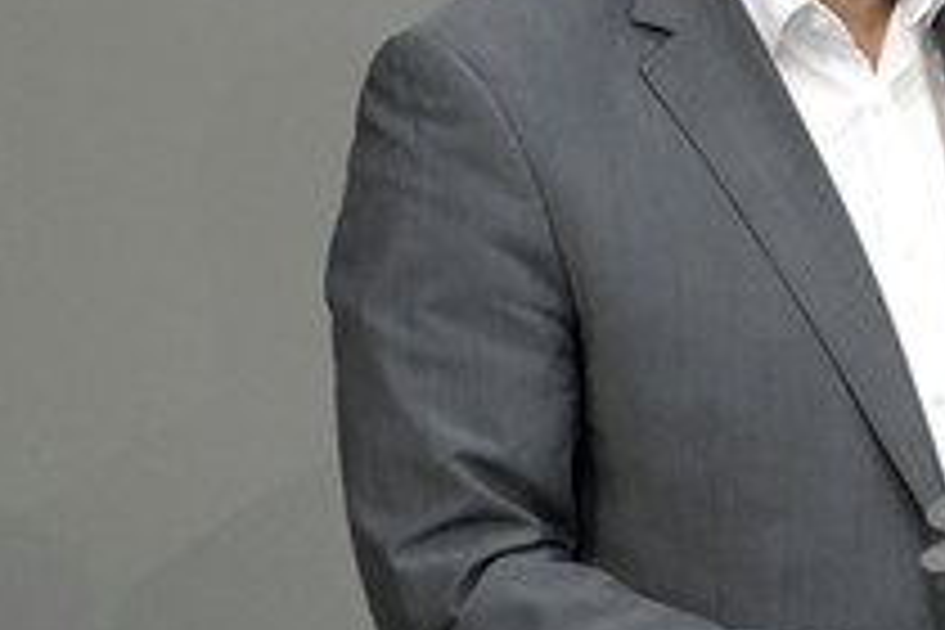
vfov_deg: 1.5
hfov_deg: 2.3
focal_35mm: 903
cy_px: 108
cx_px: 1001
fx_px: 23702
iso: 10000
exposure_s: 1/400
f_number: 5.6
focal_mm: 420
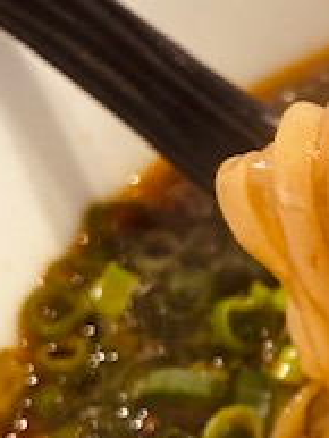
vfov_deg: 22.5
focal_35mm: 86
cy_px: 327
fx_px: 1089
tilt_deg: -55.5
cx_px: 501
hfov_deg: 15.7
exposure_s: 1/50
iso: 250
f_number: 1.8
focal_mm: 4.25
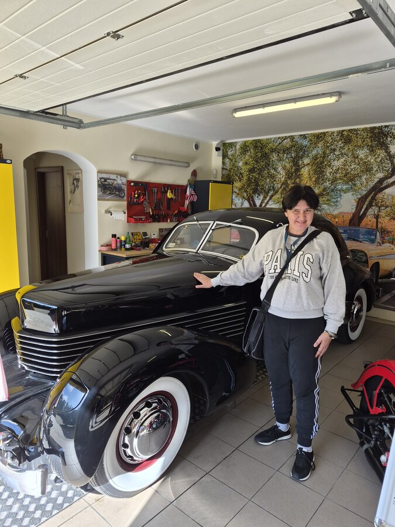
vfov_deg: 73.9
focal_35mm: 23
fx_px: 350
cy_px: 264
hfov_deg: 58.9
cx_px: 198
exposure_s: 1/912
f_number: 1.8
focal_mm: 5.4
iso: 80
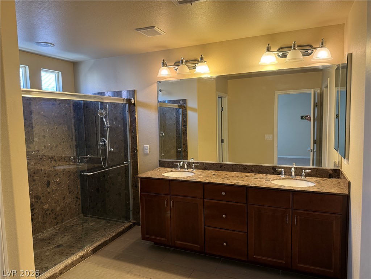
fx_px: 257
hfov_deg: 71.6
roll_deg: +0.9
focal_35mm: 24
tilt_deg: -5.0
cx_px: 186
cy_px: 140
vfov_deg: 56.8
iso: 160
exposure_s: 1/60
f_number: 1.78
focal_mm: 6.76
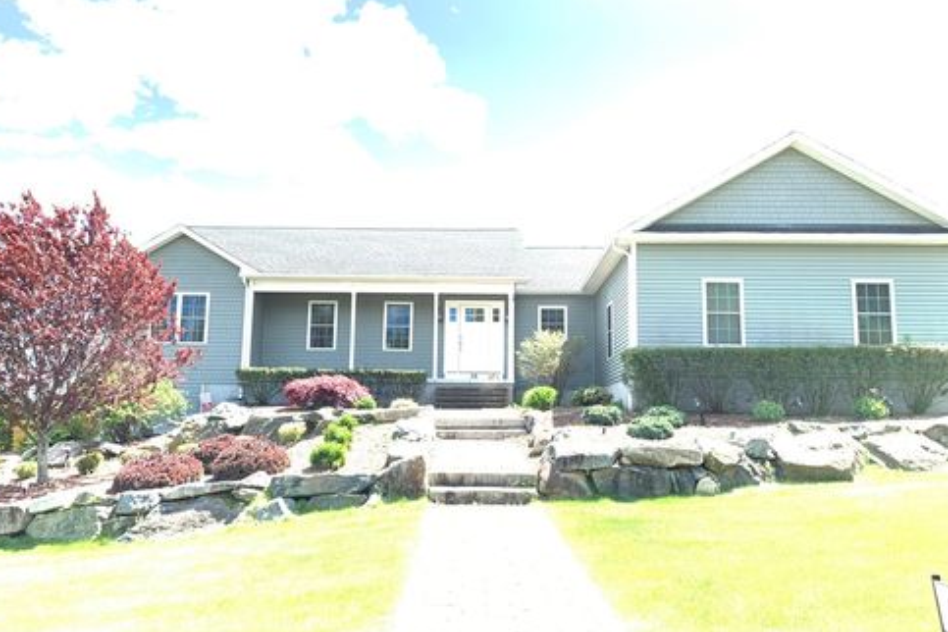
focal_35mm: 28
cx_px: 465
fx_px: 737
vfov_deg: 46.4
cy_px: 331
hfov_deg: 65.5
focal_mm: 4.25
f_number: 1.8
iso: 25
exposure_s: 1/367
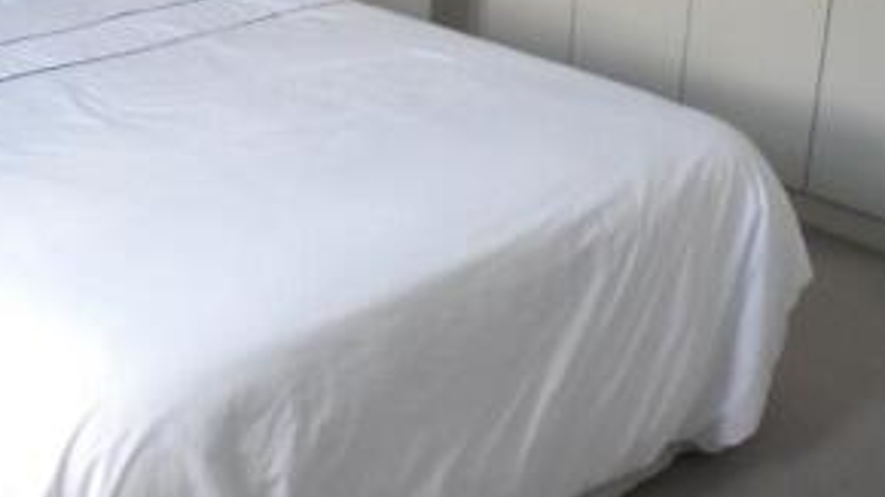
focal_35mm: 46
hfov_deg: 43.3
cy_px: -56
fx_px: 1079
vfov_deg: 24.2
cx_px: 233
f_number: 2.9
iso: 320
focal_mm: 3.8
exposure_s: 1/60
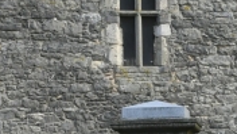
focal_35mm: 236
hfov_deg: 9.1
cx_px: 163
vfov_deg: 5.1
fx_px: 1483
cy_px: 47
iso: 320
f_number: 8
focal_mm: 22
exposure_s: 1/125
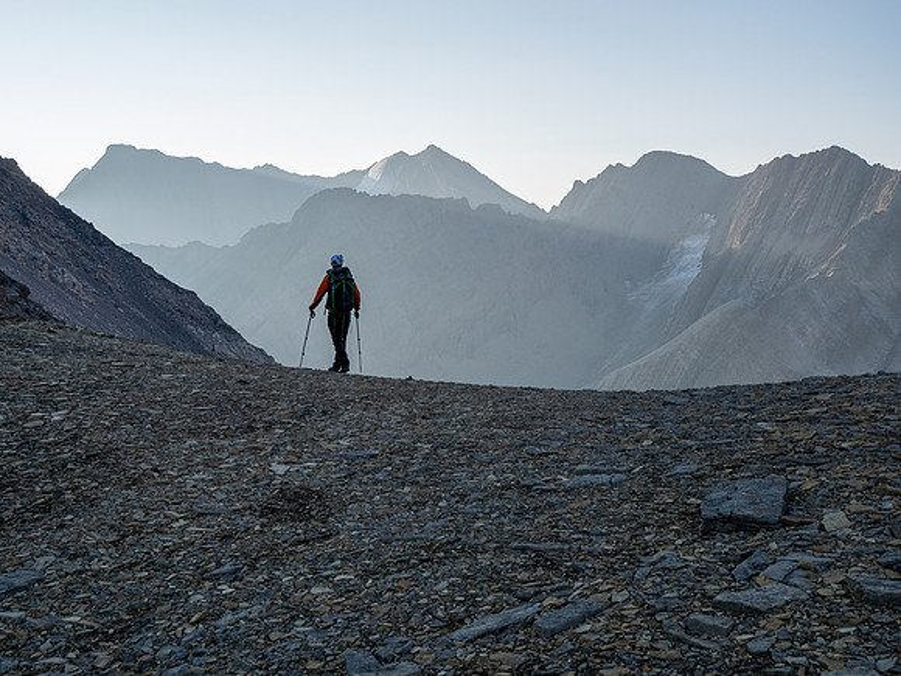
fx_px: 1145
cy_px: 338
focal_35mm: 44
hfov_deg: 42.9
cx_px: 450
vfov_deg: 32.9
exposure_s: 1/320
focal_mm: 22
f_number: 8
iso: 200
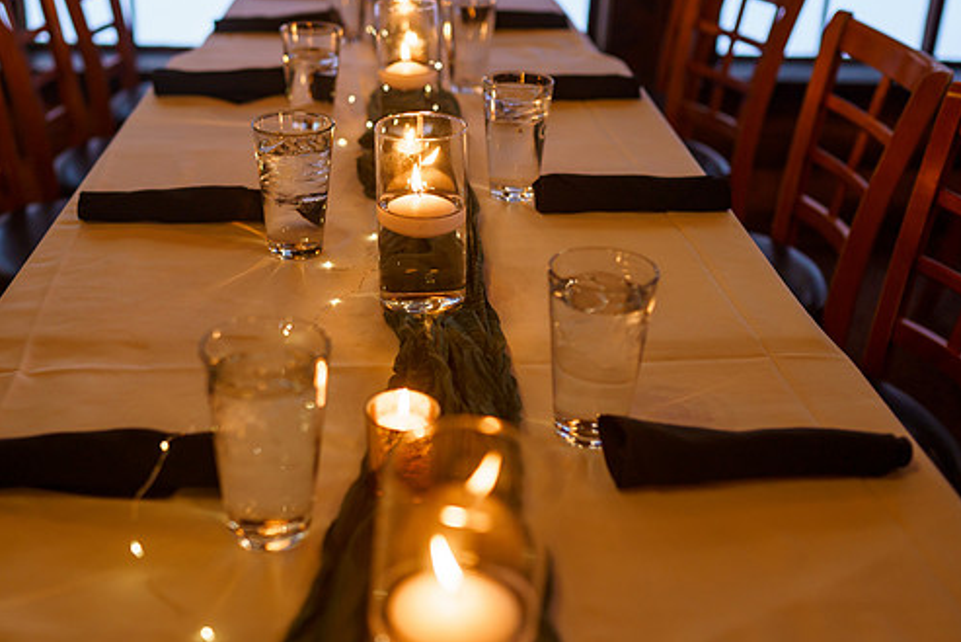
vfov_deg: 31.2
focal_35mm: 43
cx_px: 423
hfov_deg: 45.3
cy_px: 272
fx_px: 1148
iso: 500
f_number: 2
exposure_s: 1/250
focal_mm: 35
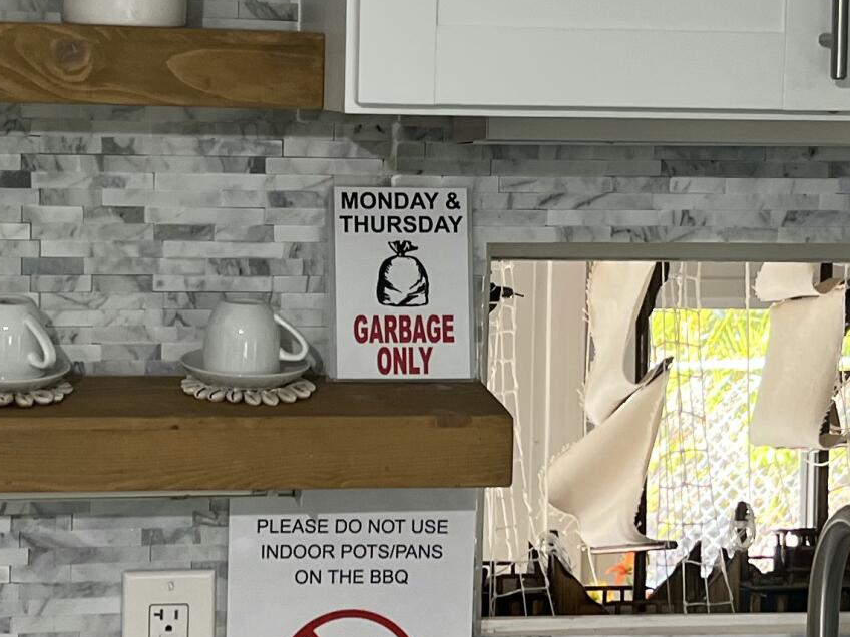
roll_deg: -1.0
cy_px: 271
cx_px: 437
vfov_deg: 16.1
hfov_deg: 21.3
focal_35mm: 92
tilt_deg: -6.3
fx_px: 2259
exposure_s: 1/120
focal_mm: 5.7
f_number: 1.5
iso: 125
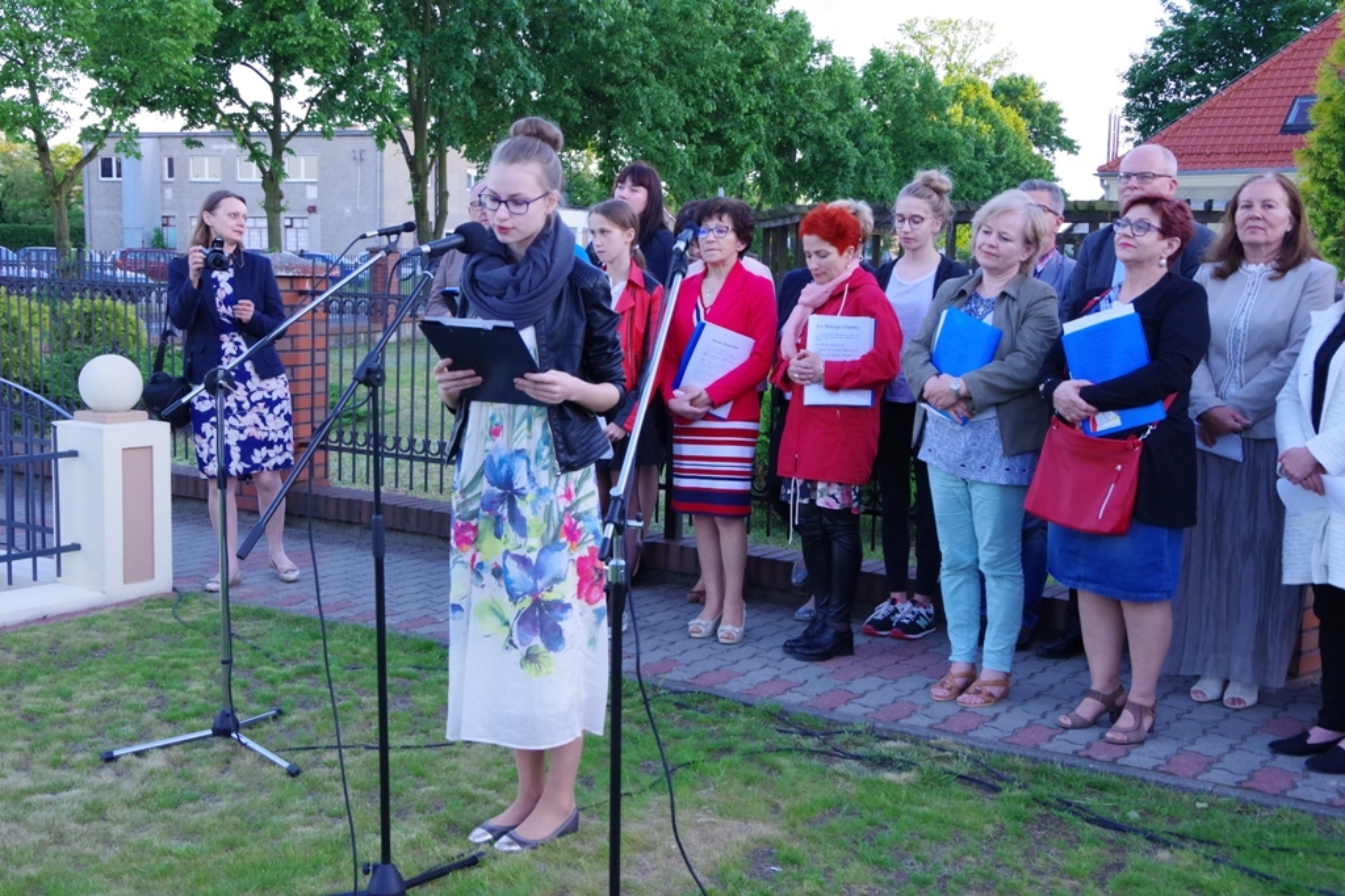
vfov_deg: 31.9
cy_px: 448
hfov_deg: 46.4
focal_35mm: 42
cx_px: 672
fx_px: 1569
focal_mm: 28
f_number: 8
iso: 1600
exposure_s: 1/125
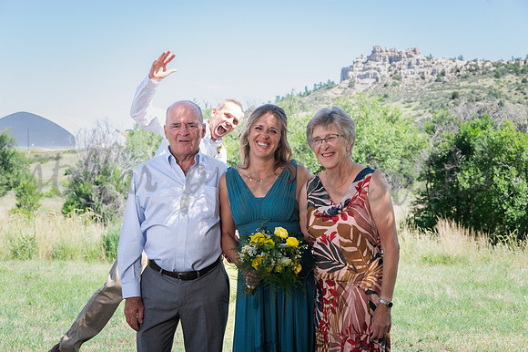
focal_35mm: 53
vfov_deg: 25.5
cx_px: 264
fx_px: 777
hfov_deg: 37.5
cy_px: 176
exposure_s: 1/200
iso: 250
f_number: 7.1
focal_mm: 53
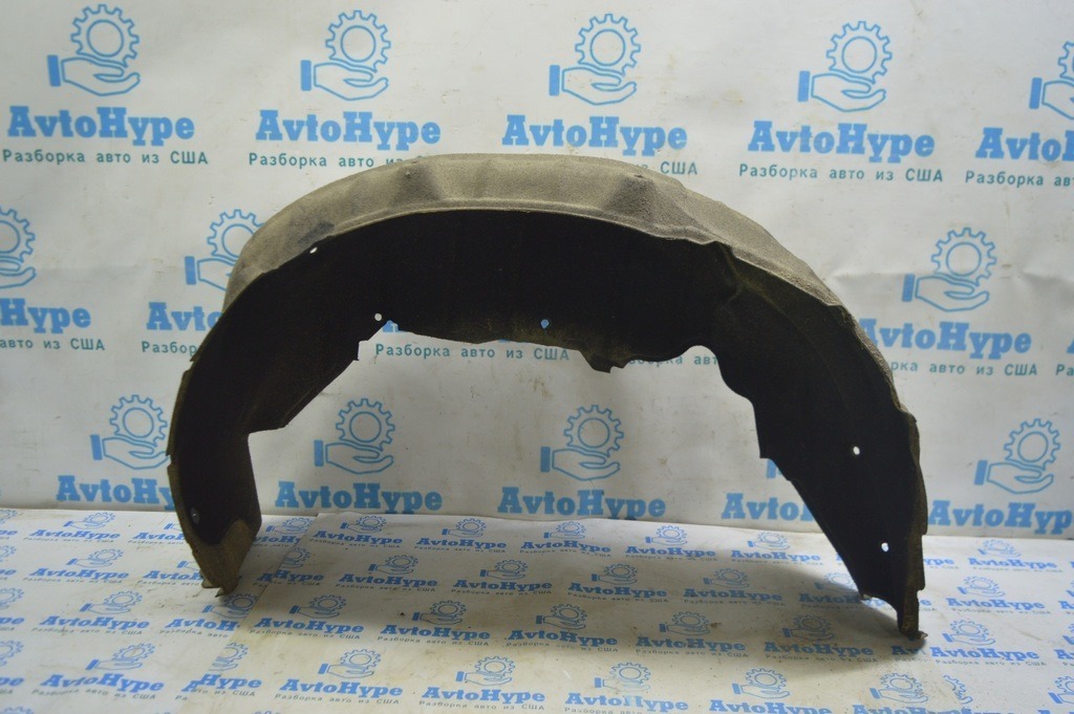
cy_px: 357
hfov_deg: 59.5
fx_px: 939
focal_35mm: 32
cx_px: 537
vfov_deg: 41.6
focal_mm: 21
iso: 400
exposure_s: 1/40
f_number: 3.8
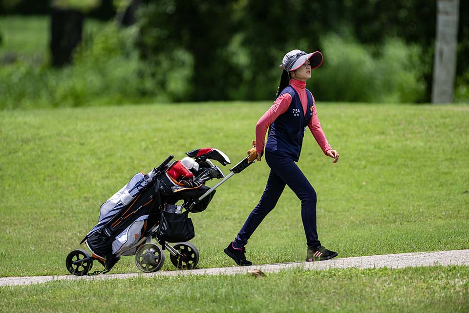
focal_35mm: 400
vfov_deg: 3.4
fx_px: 5211
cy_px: 156
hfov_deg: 5.2
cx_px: 234
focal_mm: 400
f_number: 3.2
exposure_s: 1/6400
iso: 400
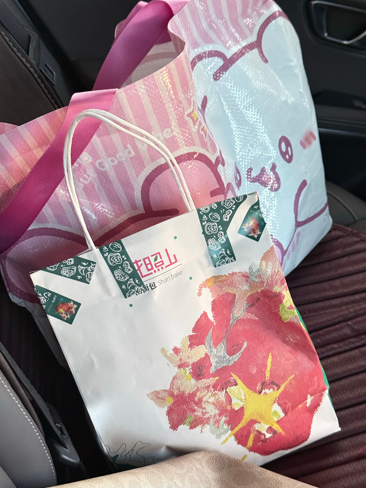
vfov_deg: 39.7
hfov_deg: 30.3
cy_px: 244
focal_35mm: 48
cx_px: 183
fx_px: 677
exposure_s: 1/40
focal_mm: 6.76
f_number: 1.78
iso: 500
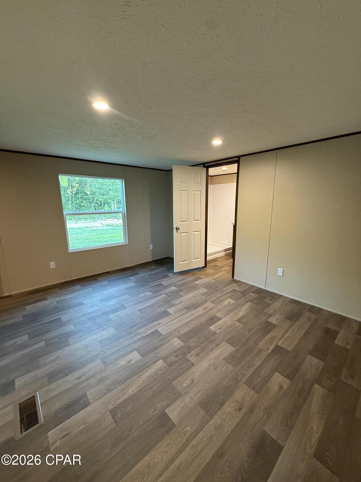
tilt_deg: -10.8
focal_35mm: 14
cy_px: 241
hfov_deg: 85.7
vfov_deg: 102.1
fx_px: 195
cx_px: 180
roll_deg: +0.3
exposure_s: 1/60
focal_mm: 2.22
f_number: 2.2
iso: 400
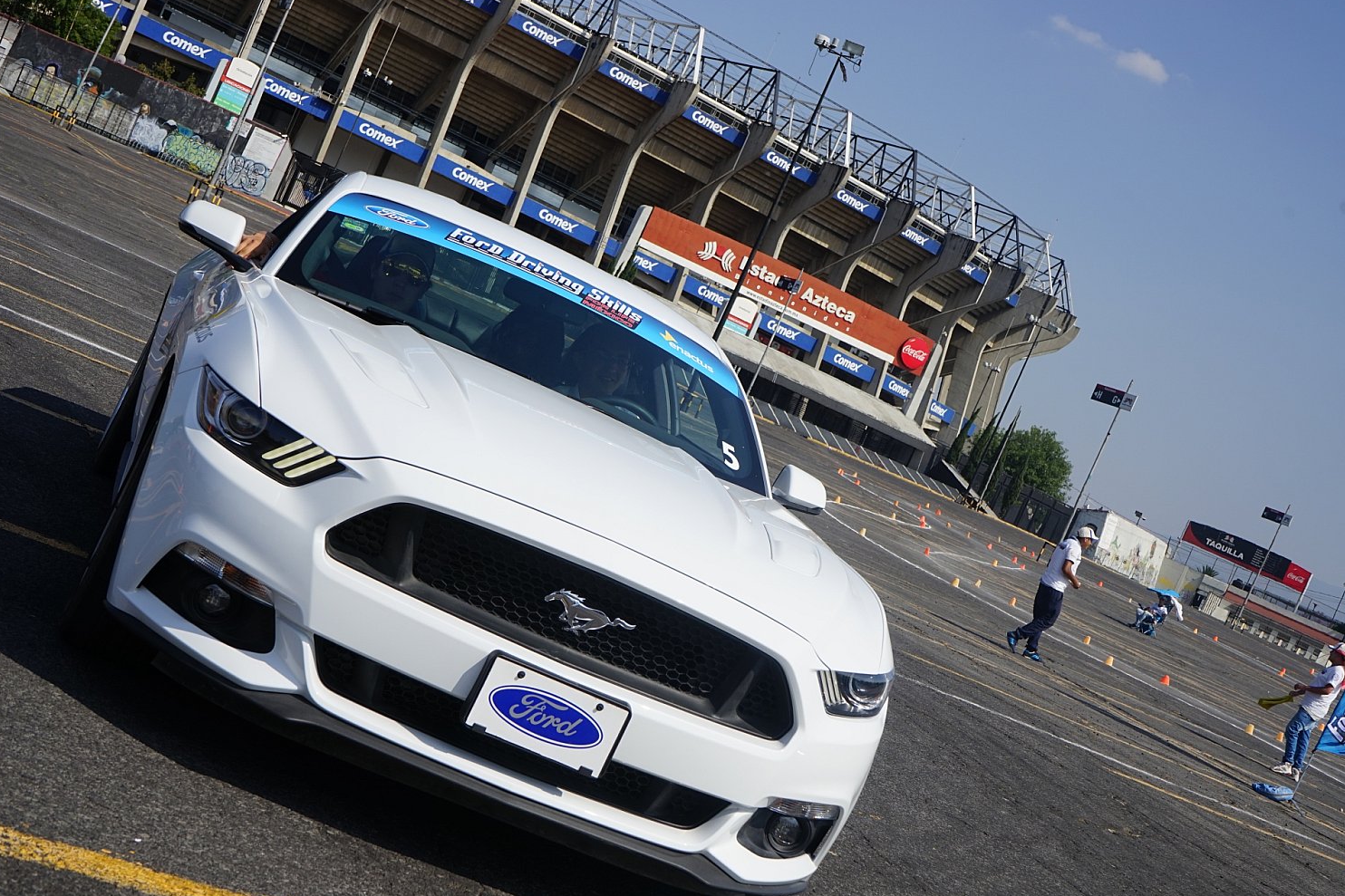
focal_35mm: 55
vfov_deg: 24.6
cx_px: 715
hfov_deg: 36.2
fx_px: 2054
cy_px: 477
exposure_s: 1/320
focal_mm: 51
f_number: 11
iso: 100
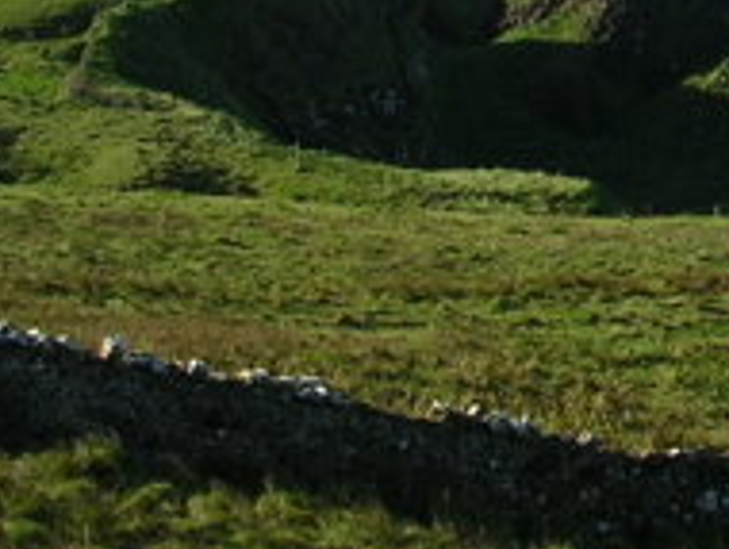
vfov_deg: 11.3
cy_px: -192
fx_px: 2699
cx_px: 1021
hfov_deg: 14.5
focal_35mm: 128
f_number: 5.6
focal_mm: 5.8
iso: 50
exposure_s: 1/196
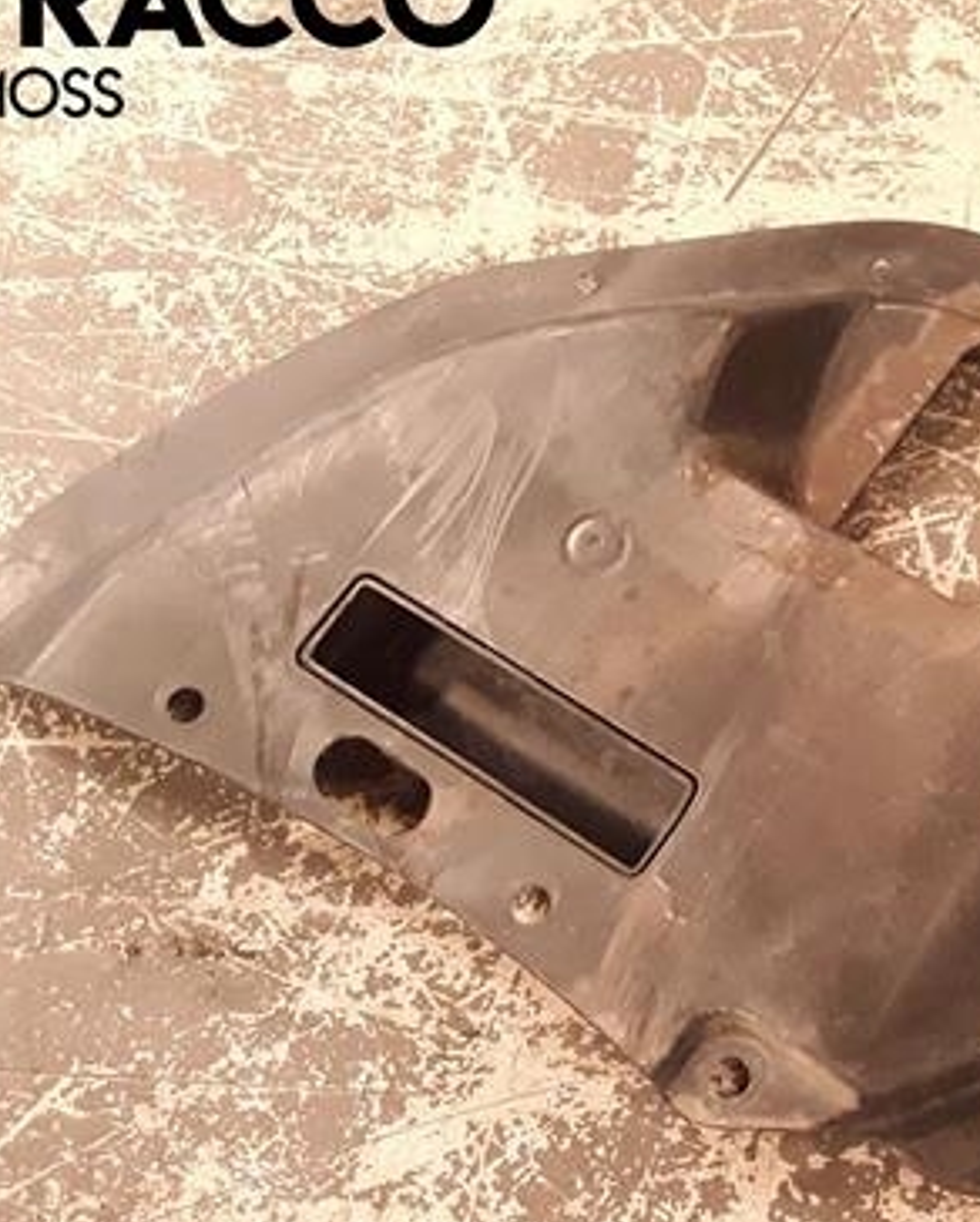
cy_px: 739
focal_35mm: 48
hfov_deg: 29.9
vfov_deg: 38.6
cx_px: 923
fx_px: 1737
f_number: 1.9
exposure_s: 1/33
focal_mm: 2.91
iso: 200
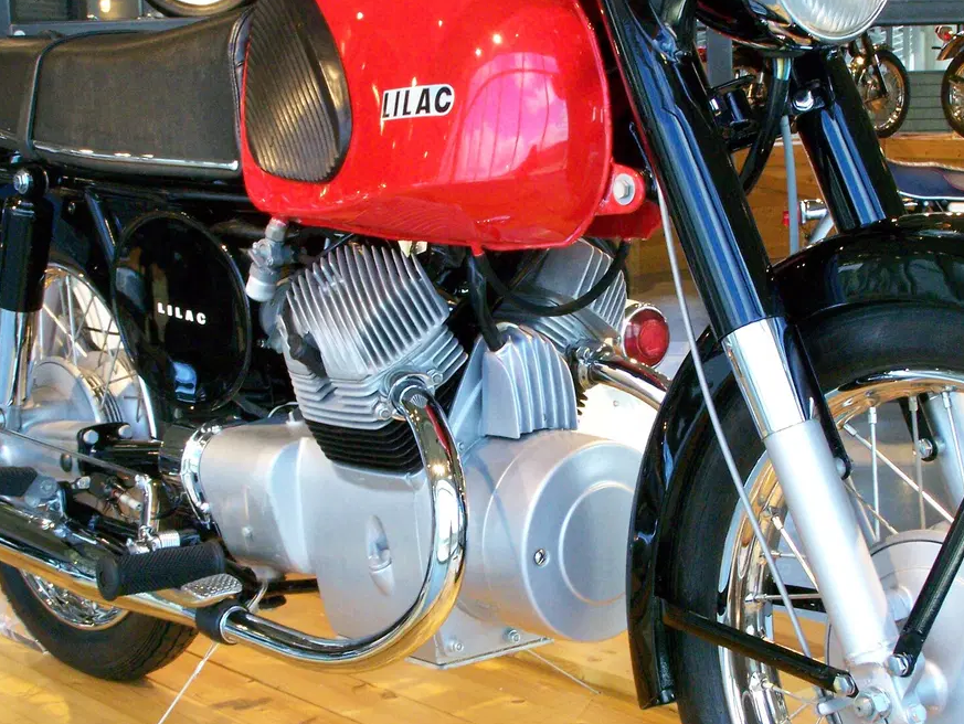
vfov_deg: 19.2
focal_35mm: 77
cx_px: 554
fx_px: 2146
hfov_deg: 25.3
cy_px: 400
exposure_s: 1/30
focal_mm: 9.3
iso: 400
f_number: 5.6
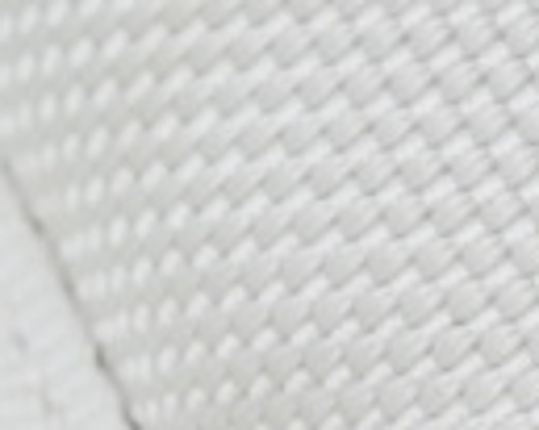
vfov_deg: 2.8
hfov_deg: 3.5
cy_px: 745
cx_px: 1400
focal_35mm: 547
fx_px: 8719
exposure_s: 1/100
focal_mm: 94
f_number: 13
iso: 400
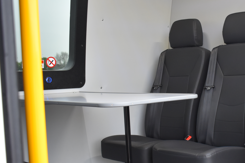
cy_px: 105
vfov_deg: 22.6
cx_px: 209
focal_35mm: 60
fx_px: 407
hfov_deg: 32.2
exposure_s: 1/60
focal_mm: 23
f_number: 3.8
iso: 900
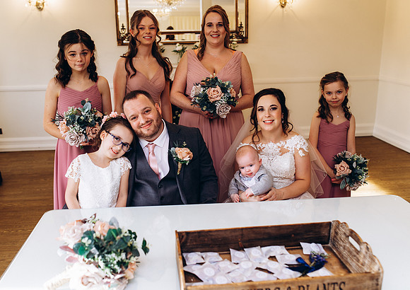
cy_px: 145
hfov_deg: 51.7
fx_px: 423
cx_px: 192
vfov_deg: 37.8
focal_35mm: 36
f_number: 3.5
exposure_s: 1/100
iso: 125
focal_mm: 35
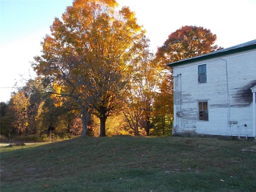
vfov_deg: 53.1
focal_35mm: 26
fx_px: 192
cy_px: 96
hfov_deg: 67.3
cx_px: 128
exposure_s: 1/160
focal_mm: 4.6
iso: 80
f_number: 3.2
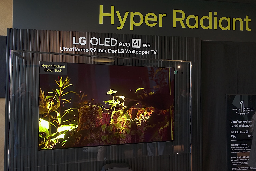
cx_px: 128
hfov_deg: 54.4
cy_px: 86
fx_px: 249
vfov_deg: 37.9
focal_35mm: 35
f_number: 2.8
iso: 200
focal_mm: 12.99
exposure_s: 1/50
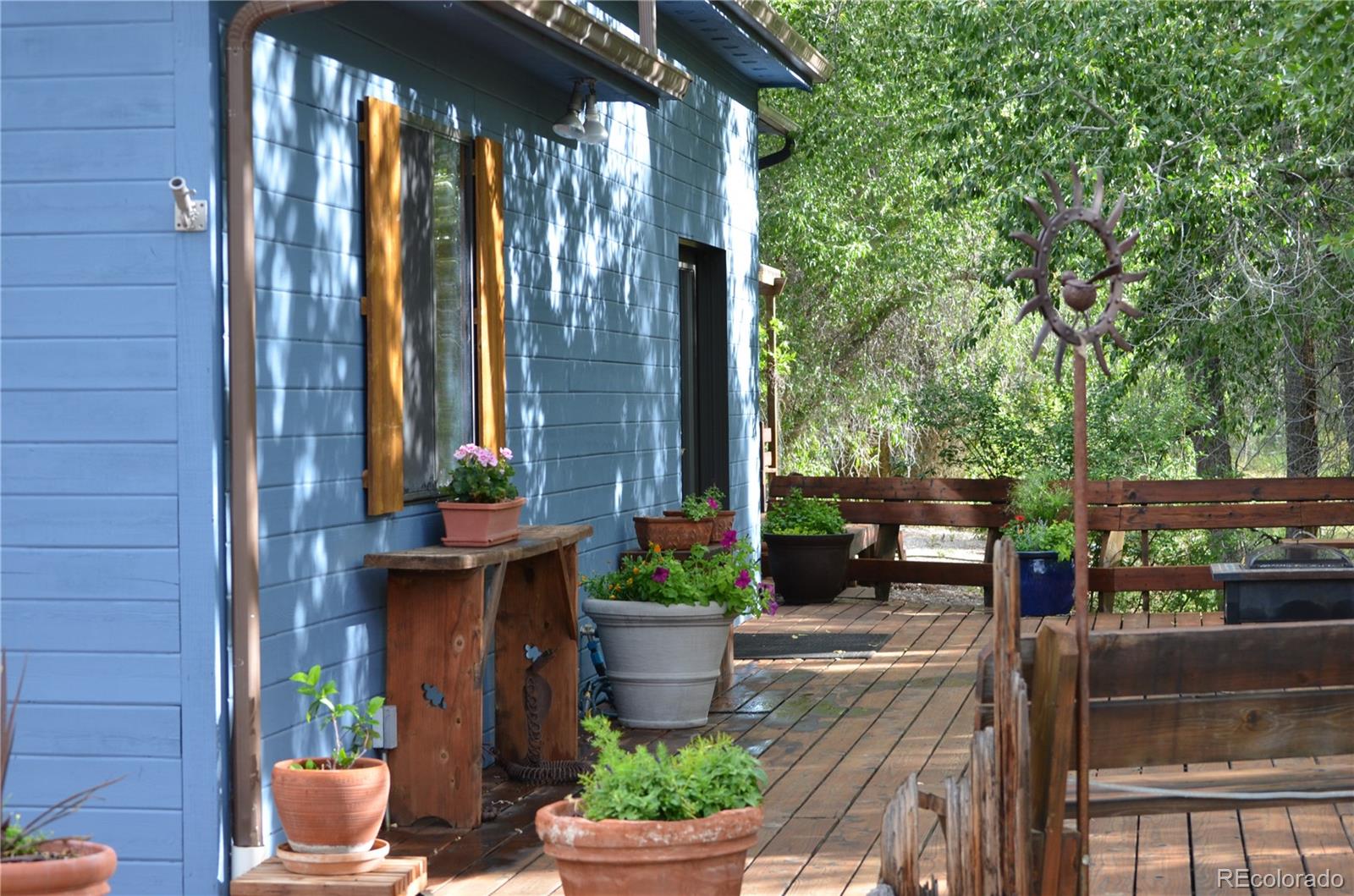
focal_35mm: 82
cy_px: 448
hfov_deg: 24.7
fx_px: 3096
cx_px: 677
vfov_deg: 16.5
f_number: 5.6
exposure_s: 1/125
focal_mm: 55
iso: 320
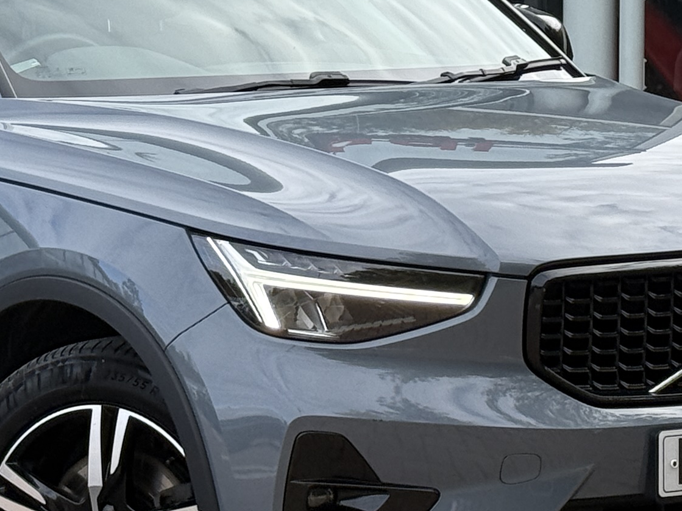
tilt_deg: +2.2
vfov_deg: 8.5
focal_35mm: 173
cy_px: -63
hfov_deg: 11.4
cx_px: 165
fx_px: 3408
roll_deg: +1.4
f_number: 1.78
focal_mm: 6.76
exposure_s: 1/1100
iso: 80
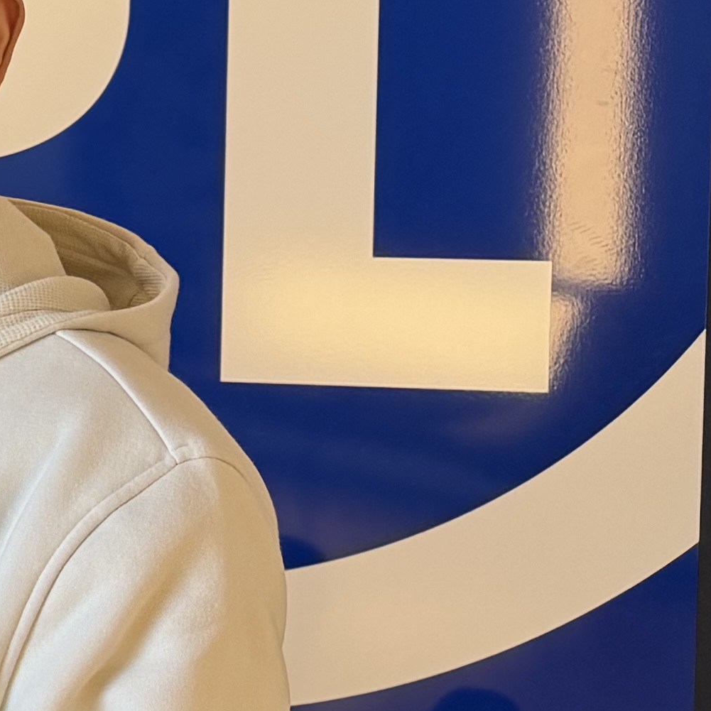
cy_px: 180
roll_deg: +0.4
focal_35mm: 121
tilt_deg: -2.5
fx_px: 2812
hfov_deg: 11.4
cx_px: -1100
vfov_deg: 14.4
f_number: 1.78
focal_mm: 6.76
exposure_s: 1/120
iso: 160
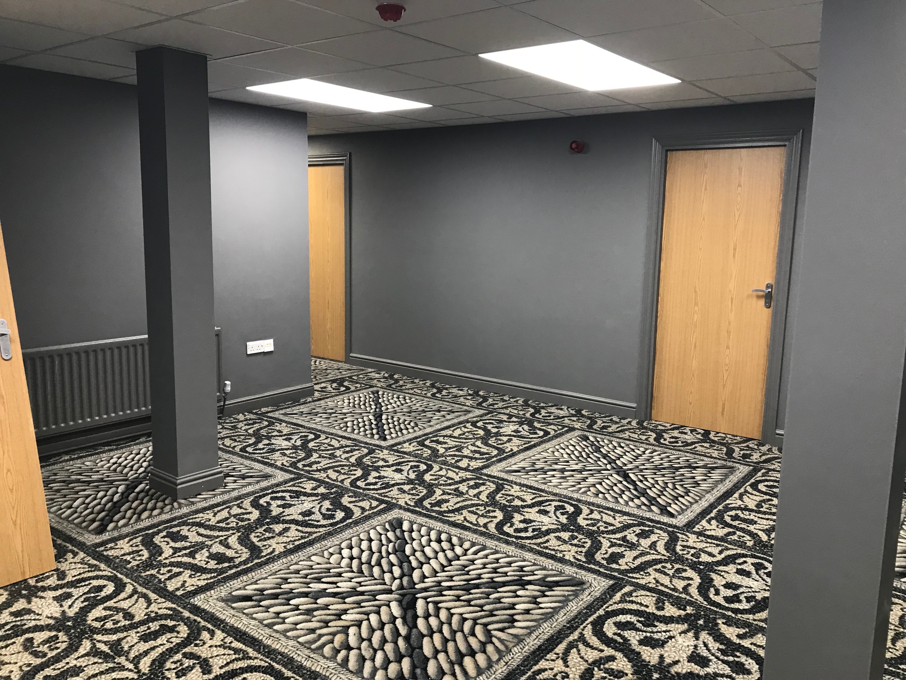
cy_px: 340
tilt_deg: -8.9
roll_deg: -1.2
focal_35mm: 28
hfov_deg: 63.4
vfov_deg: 49.7
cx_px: 453
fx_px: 733
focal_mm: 3.99
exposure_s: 1/33
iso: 32
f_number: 1.8
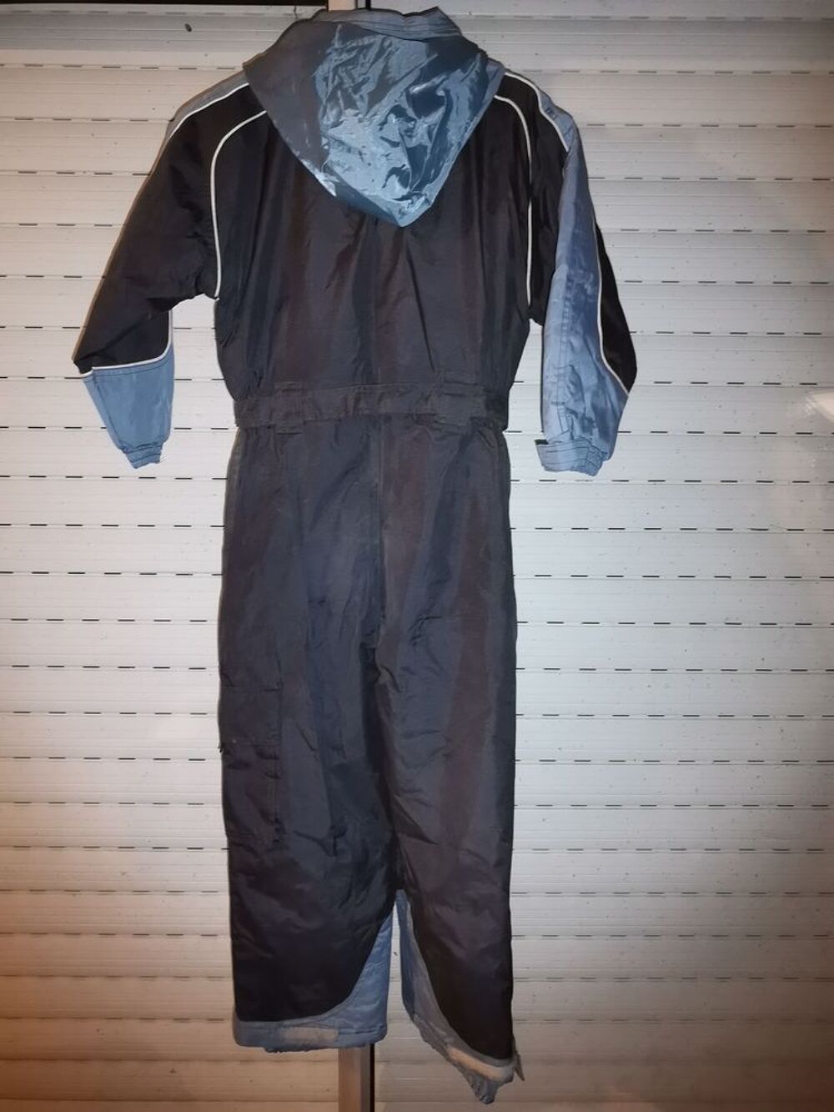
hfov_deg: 53.1
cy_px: 556
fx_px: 835
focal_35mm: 26
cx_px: 417
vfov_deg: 67.3
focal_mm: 4.75
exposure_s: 1/25
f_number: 1.8
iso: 800
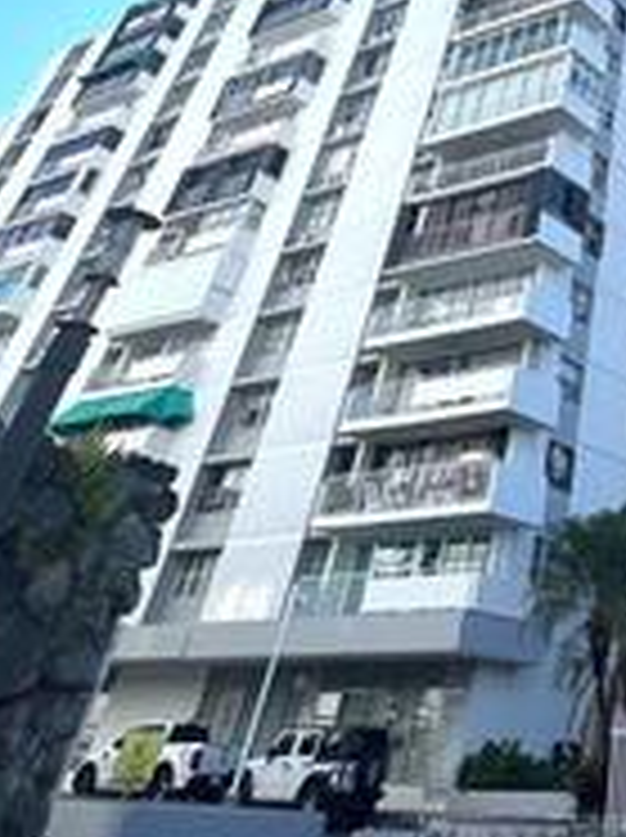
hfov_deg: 34.2
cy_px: -162
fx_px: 846
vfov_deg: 38.9
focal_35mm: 35
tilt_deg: +46.4
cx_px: 714
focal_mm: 1.57
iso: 32
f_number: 1.8
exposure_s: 1/1357
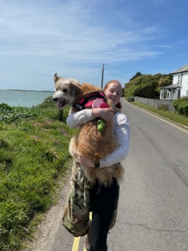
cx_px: 94
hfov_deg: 53.1
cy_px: 126
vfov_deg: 67.3
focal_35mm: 26
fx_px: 188
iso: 32
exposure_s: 1/4464
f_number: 1.6
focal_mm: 4.2
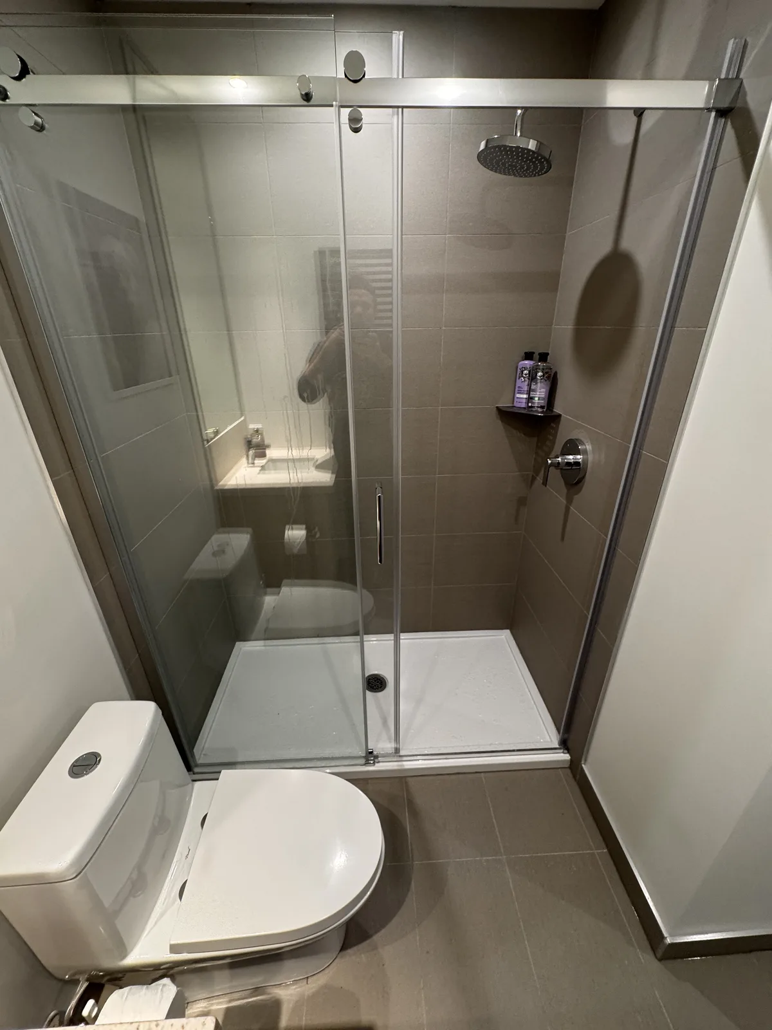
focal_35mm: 14
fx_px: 416
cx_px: 386
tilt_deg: -24.9
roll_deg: +0.9
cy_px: 515
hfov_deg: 85.7
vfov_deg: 102.1
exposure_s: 1/60
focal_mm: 2.22
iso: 250
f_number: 2.2
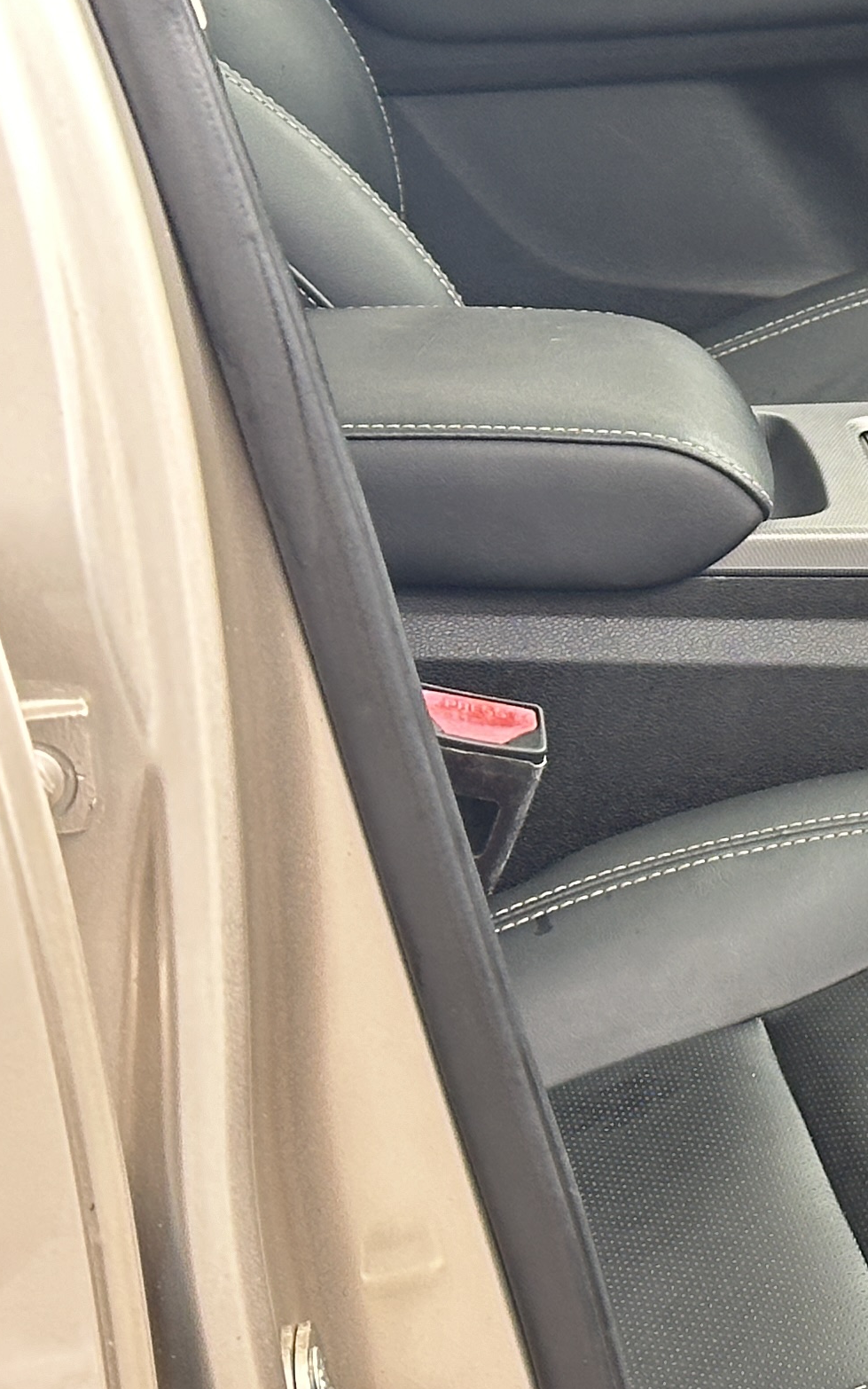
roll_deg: +0.7
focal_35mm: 131
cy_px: 577
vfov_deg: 15.9
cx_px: 1719
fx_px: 4957
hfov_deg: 9.4
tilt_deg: -18.7
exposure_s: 1/60
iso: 100
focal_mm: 6.86
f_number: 1.78
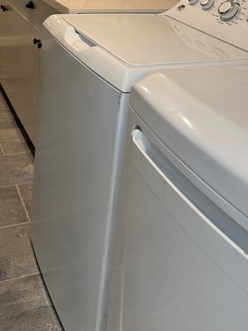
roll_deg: -5.6
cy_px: 32
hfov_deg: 30.3
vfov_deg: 37.1
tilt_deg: -13.4
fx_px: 459
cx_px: 126
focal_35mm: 48
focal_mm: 6.76
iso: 125
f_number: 1.78
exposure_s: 1/121
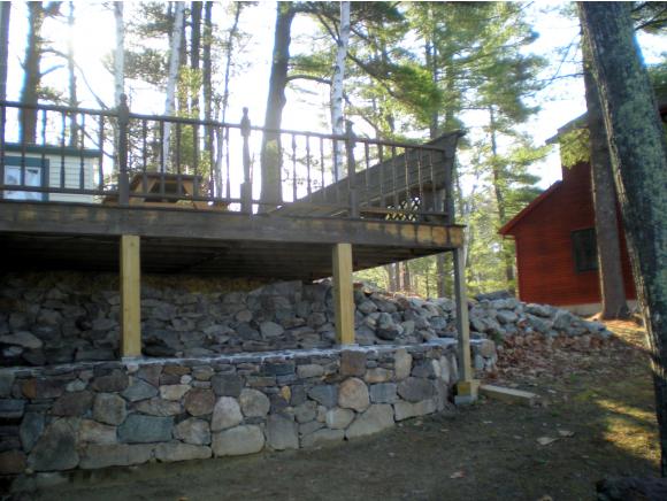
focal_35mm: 38
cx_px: 334
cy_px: 250
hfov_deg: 48.9
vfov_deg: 37.8
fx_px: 733
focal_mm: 6.3
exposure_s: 1/112
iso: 64
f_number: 3.1
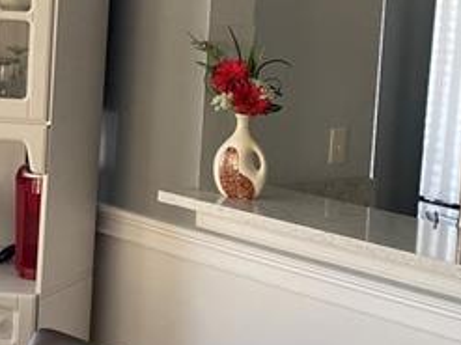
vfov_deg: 13.7
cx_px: 116
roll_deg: -3.9
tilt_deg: -5.9
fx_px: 1438
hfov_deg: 18.1
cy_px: 101
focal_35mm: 108
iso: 100
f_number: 1.8
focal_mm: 4.25
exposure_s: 1/121
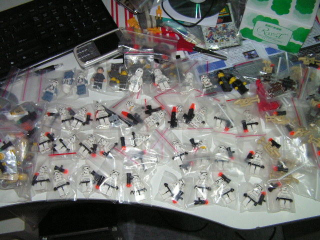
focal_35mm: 38
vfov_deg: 37.7
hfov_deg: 49.0
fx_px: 351
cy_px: 120
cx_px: 160
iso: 200
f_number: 2.8
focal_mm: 6.3
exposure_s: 1/40
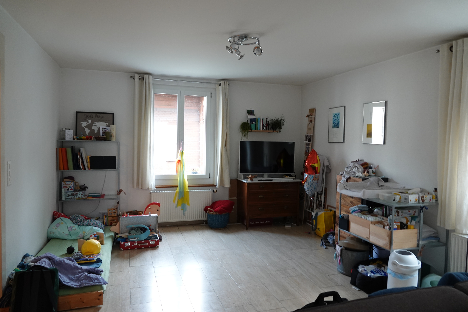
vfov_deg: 53.1
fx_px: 312
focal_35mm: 24
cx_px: 234
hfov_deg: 73.7
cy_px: 156
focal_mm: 8.84
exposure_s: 1/30
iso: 250
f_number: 2.5
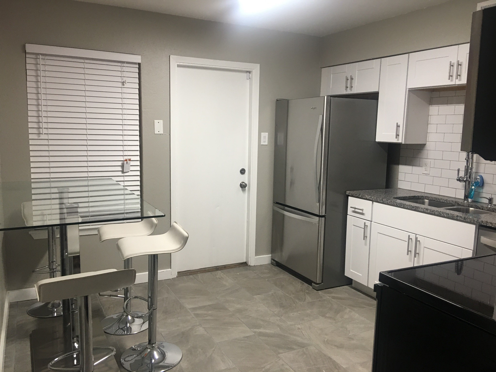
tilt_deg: -5.6
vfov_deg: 48.2
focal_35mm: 29
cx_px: 248
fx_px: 416
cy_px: 186
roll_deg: -1.6
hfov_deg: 61.7
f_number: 2.2
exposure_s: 1/15
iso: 40
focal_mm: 4.15
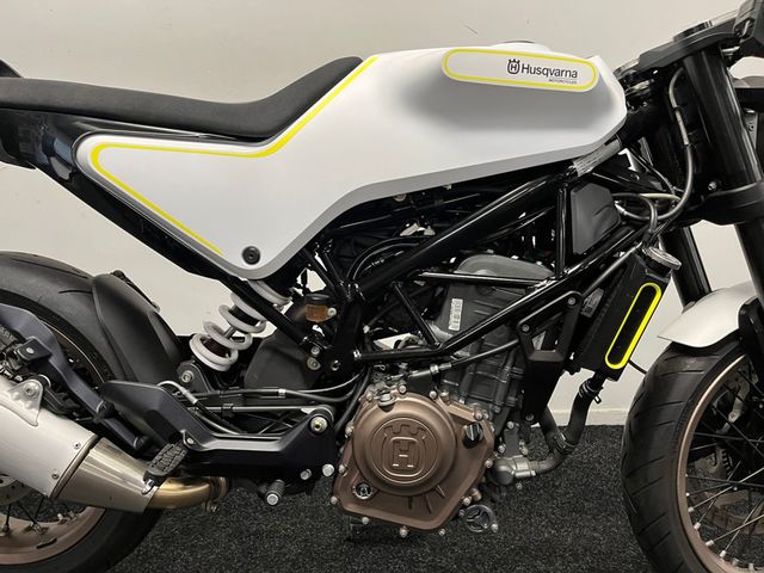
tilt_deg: -11.9
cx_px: 382
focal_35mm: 26
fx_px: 574
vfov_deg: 53.1
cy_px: 286
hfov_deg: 67.3
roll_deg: +0.4
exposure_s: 1/50
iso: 125
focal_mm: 5.1
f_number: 1.6
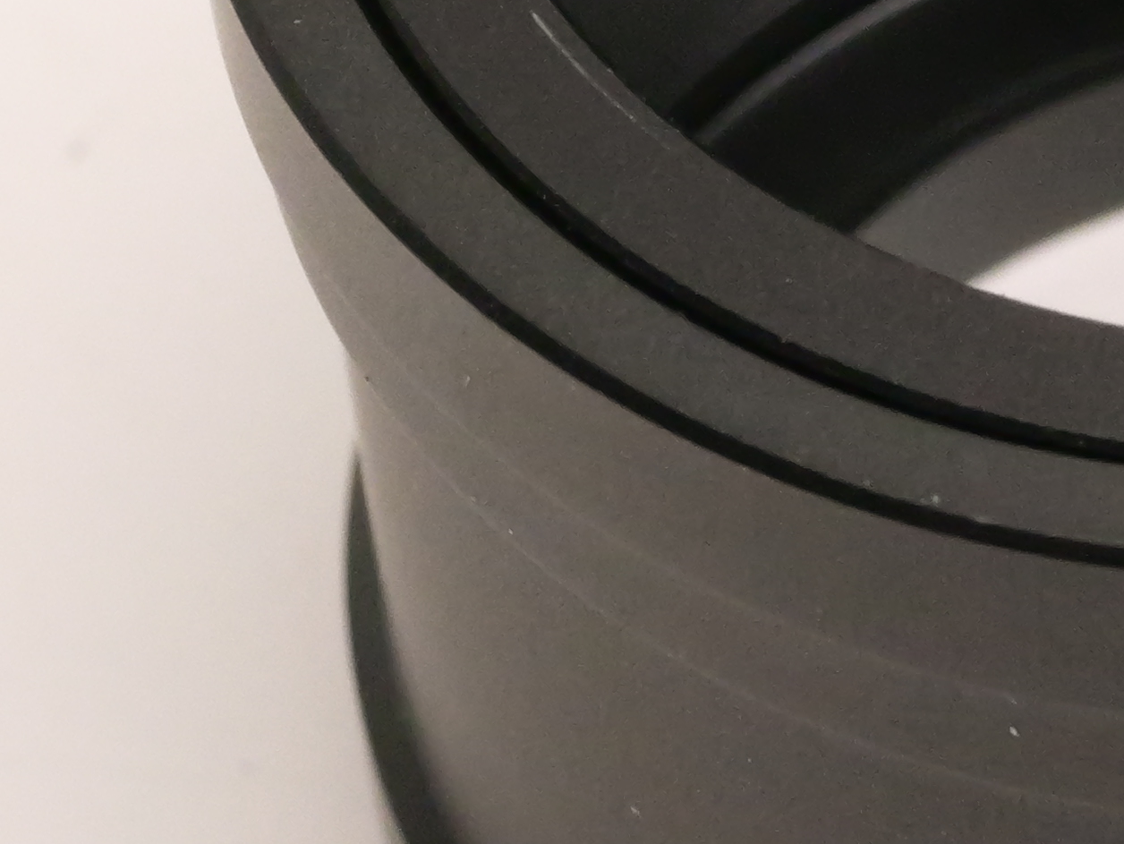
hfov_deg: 7.1
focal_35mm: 276
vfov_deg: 5.4
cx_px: 1339
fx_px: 8965
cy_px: 259
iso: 2500
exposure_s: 1/100
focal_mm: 30
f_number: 8
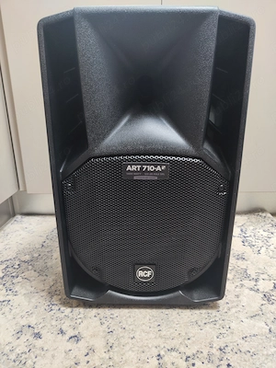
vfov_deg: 71.6
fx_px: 255
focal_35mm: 24
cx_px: 138
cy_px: 184
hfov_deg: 56.8
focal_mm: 5.59
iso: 604
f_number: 1.88
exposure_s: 1/25
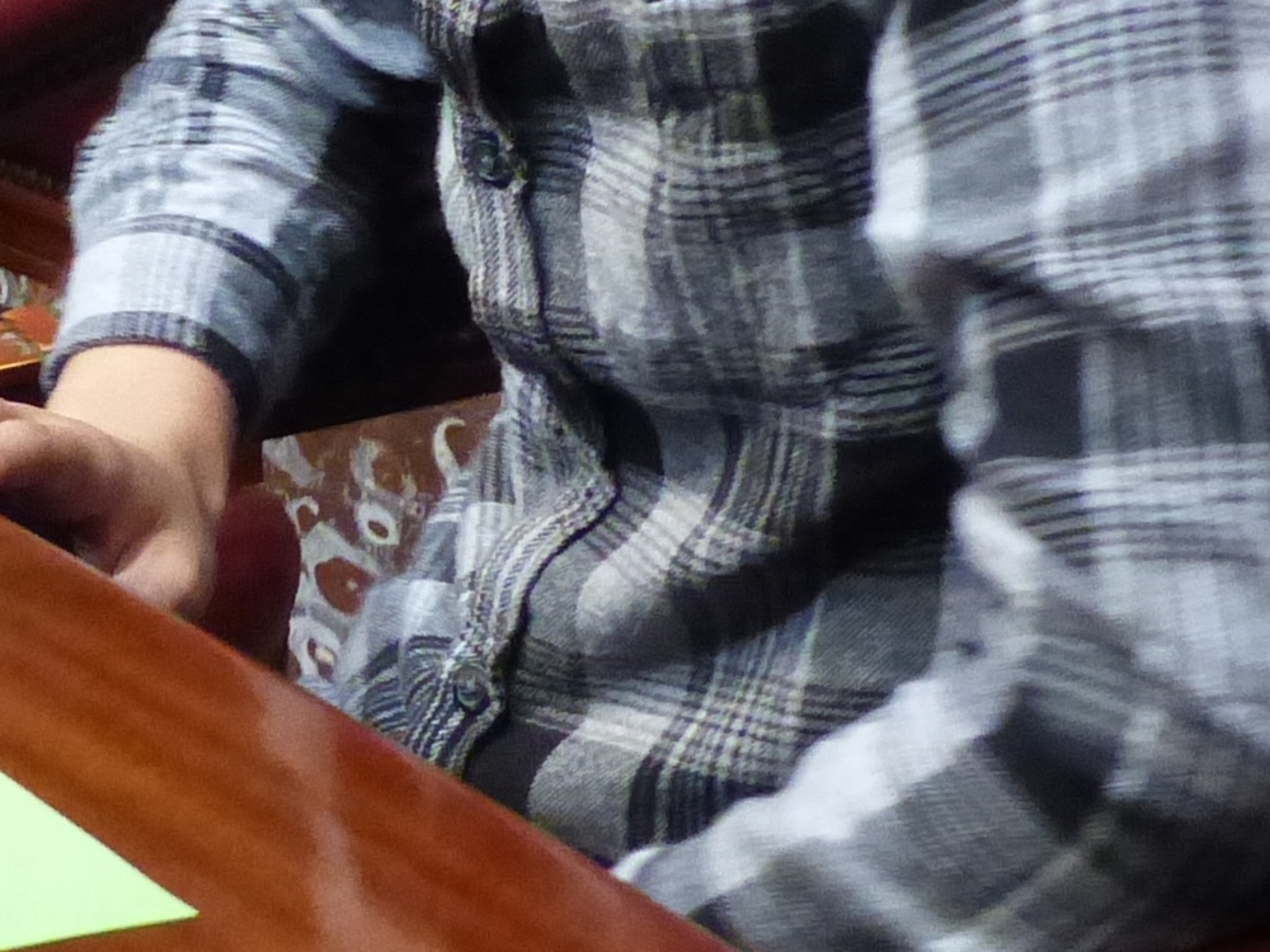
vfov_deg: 7.9
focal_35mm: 188
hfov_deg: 10.5
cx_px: 69
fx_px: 6897
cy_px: 84
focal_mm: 8.4
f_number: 2.8
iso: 800
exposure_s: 1/25
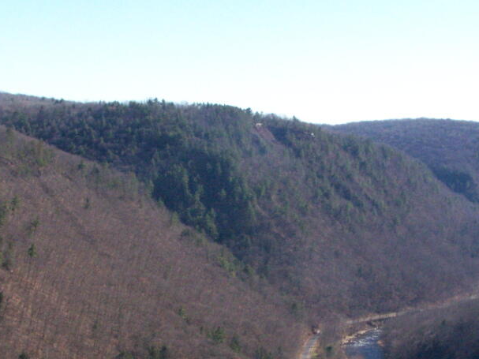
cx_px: 321
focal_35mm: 86
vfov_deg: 17.1
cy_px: 264
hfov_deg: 22.7
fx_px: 1190
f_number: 5.6
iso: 400
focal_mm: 8.5
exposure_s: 1/1000
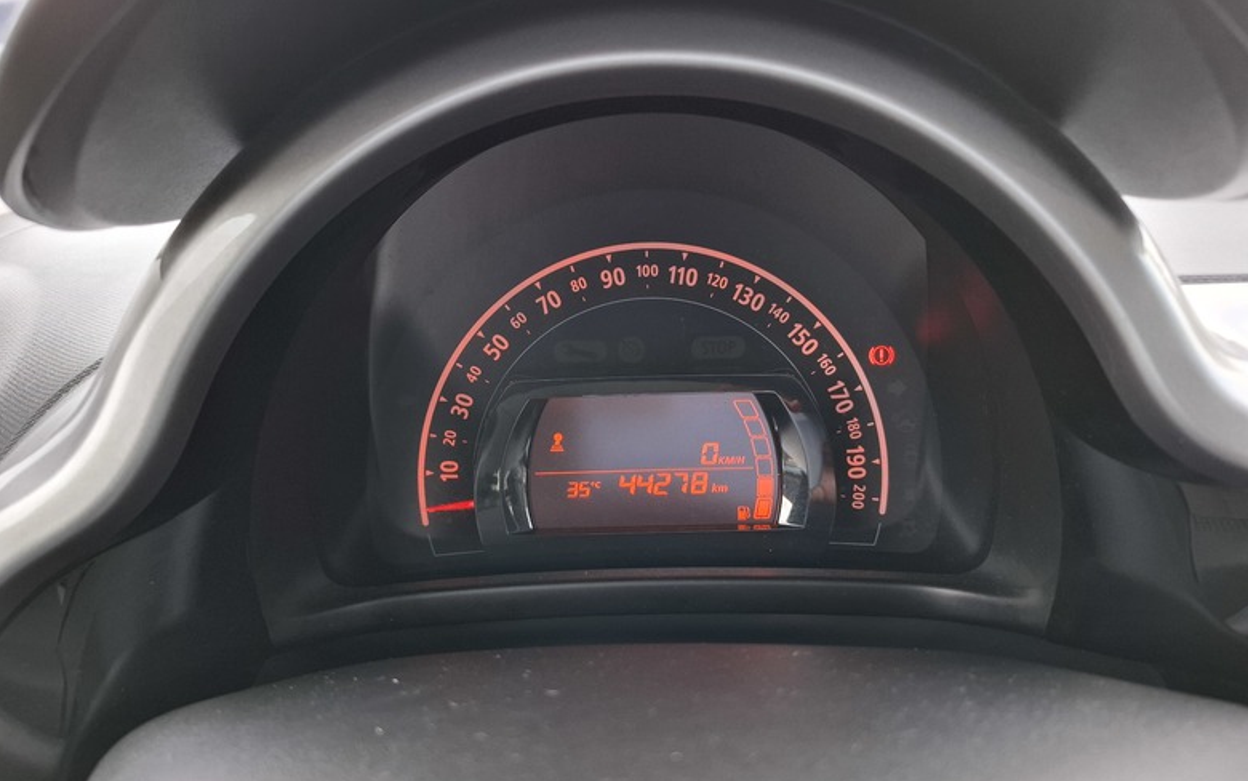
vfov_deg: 49.1
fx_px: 851
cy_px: 448
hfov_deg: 72.5
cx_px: 634
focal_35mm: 25
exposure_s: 1/100
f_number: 1.8
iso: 125
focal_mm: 5.54
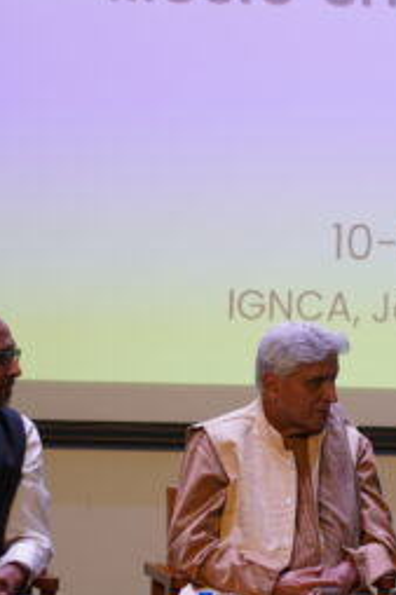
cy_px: 379
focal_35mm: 257
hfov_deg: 5.3
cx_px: 544
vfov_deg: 8.0
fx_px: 4246
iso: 400
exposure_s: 1/250
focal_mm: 85
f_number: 2
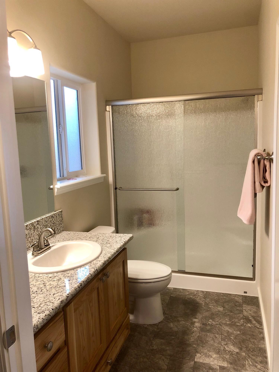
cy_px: 186
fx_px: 301
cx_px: 140
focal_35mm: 28
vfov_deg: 63.4
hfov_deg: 49.7
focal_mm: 4
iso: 40
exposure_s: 1/30
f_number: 1.8
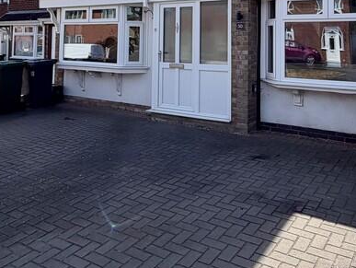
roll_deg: +0.0
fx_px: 381
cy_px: 21
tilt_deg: +2.1
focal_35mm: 37
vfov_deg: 36.1
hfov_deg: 50.1
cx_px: 184
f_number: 2.2
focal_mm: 2.22
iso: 20
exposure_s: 1/853
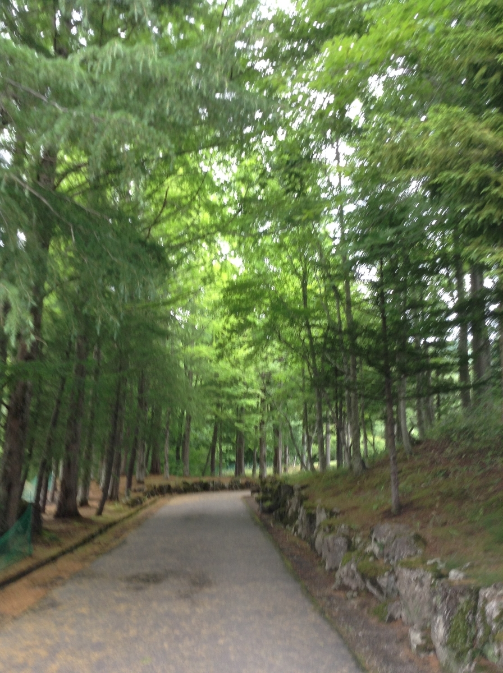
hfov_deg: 42.8
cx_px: 252
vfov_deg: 55.4
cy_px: 336
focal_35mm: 33
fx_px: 641
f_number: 2.4
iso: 32
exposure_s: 1/30
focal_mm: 3.3
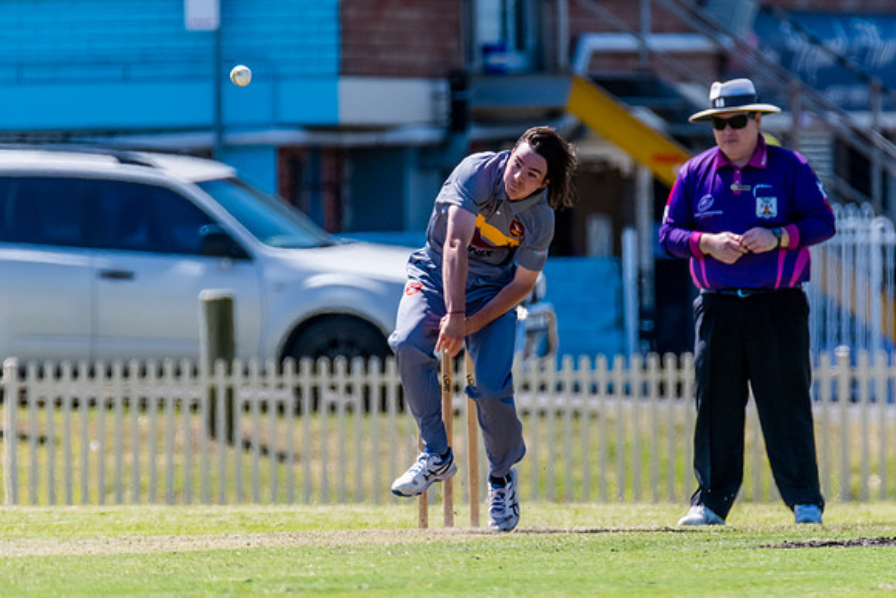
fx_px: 25325
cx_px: 495
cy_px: 317
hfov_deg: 2.0
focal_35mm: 1017
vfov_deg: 1.4
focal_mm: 600
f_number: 6.3
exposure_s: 1/2000
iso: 640
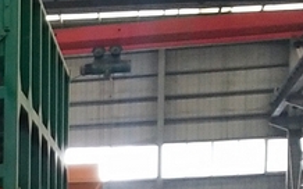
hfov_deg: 10.4
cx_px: -420
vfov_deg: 7.2
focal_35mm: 175
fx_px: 1444
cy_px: 379
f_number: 1.8
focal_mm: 3.95
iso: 469
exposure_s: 1/50
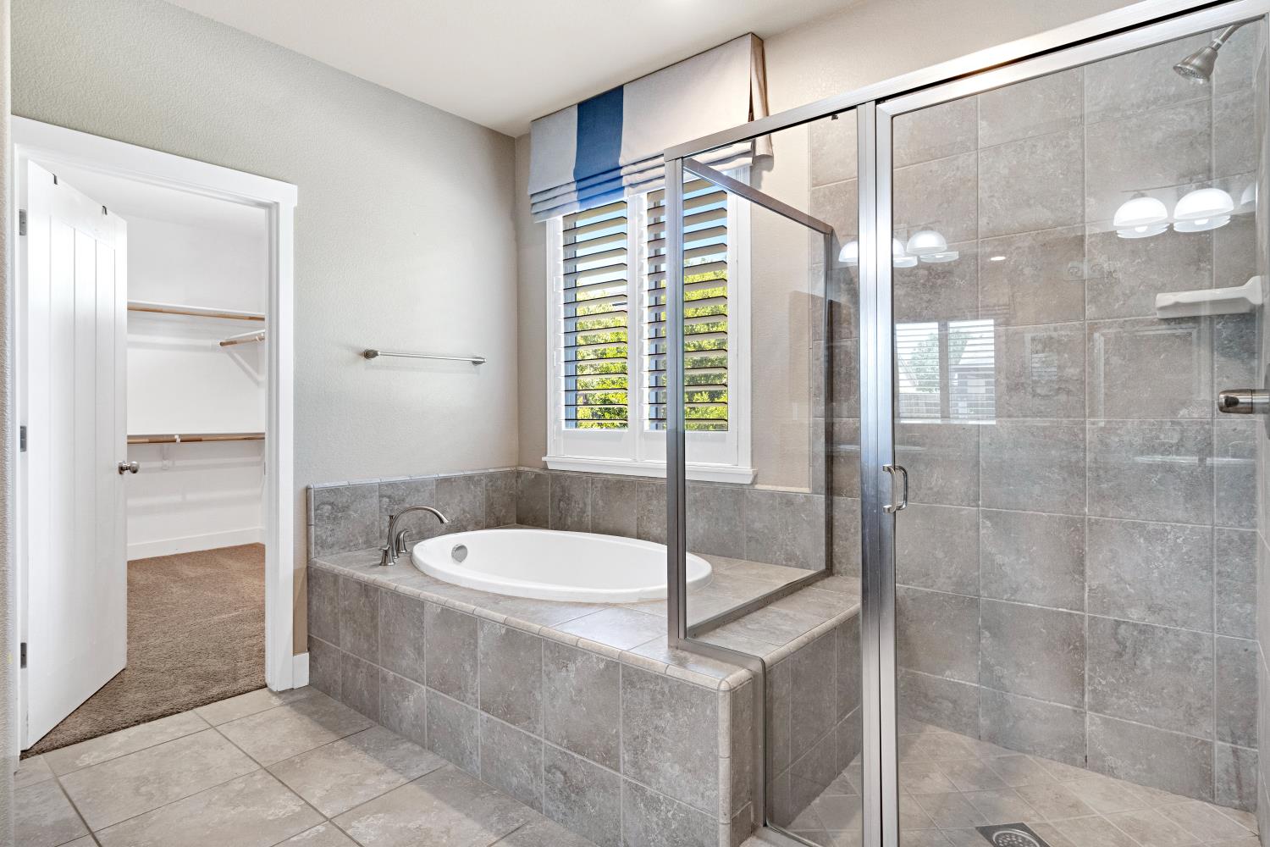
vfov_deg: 67.4
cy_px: 424
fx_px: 635
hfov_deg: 90.0
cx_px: 635
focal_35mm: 18
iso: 320
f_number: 8
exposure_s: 1/13
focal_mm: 12
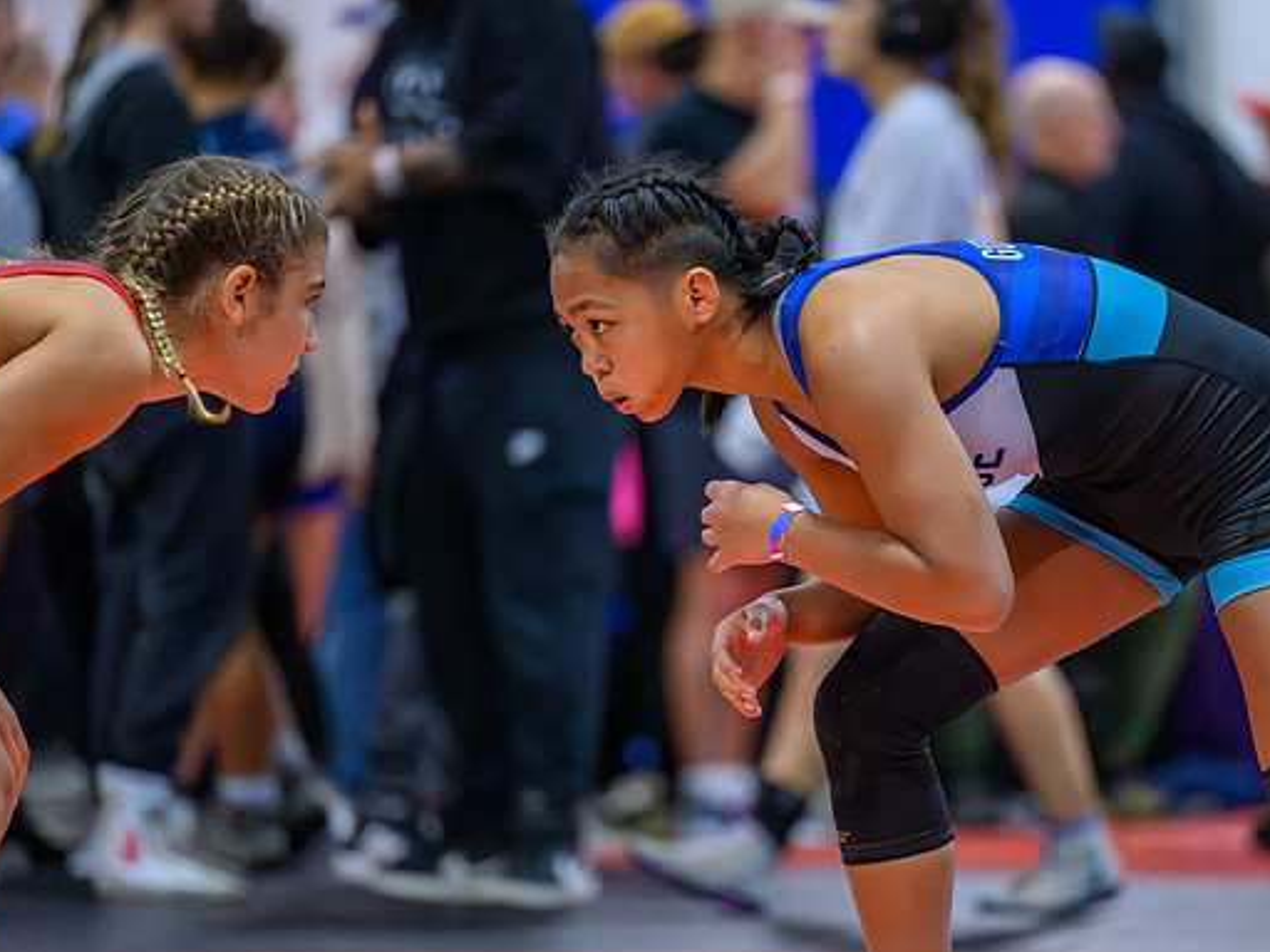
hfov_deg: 7.4
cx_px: 738
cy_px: 516
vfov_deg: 5.5
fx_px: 9869
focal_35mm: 269
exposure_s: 1/640
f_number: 2.8
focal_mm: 200
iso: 14400
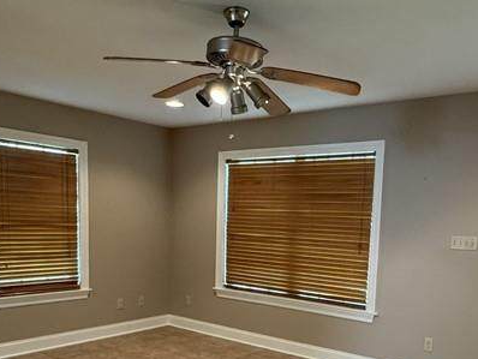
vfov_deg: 38.4
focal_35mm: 36
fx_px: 497
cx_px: 251
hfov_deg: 51.3
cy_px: 279
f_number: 2.2
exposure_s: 1/60
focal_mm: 2.22
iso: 400
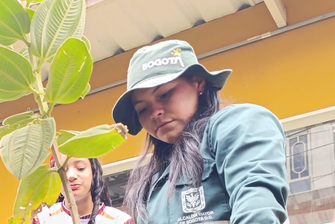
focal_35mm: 65
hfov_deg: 28.5
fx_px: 605
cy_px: 301
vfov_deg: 19.2
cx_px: -20
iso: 125
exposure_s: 1/120
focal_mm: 6.14
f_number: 1.6
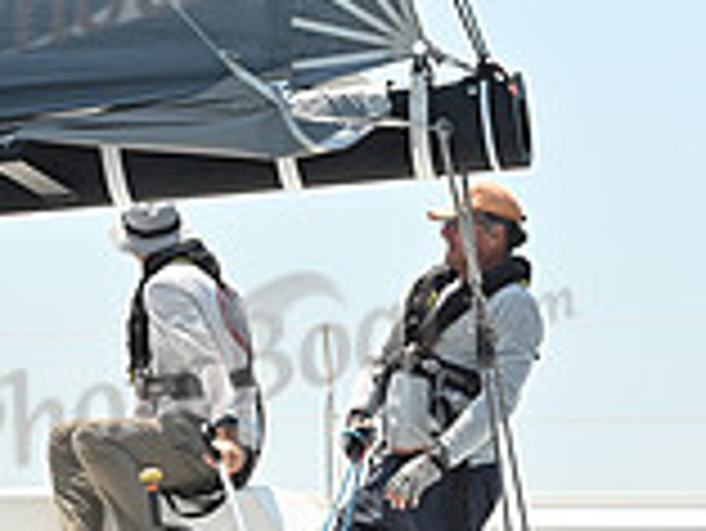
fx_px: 5062
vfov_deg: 6.0
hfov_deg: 7.9
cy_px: 664
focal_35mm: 248
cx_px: -288
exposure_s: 1/1250
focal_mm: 70
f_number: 6.3
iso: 320
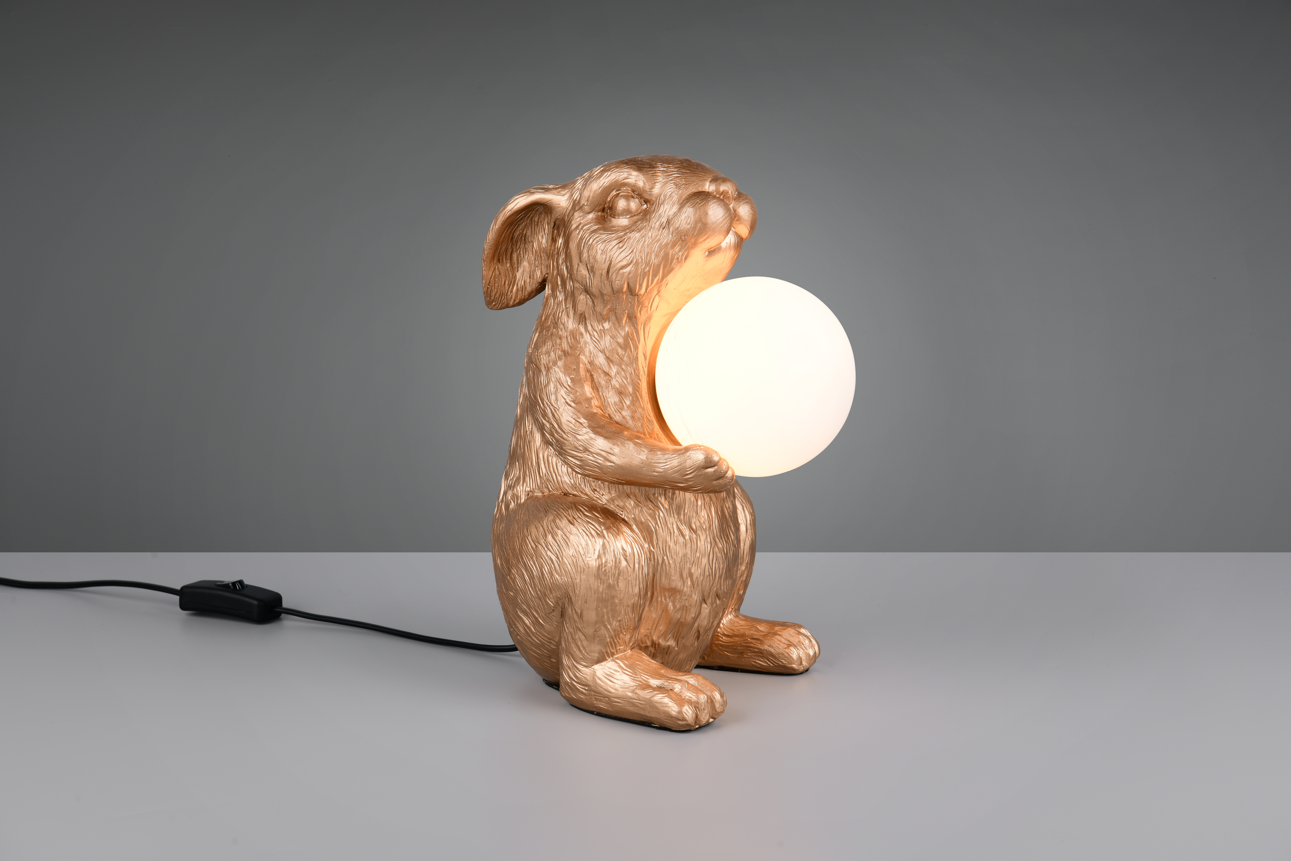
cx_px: 646
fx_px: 2510
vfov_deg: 19.5
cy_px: 430
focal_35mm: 70
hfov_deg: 28.8
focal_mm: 70
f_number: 13
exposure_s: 1/15
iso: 72
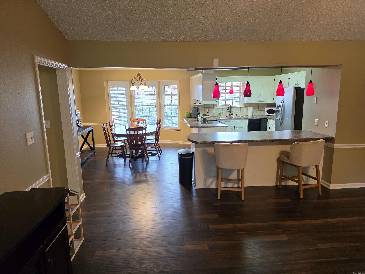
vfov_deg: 58.9
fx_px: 243
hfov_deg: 73.9
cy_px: 137
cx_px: 182
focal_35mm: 23
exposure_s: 1/120
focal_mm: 6.5
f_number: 1.4
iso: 250
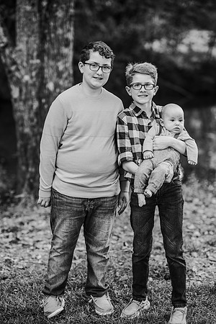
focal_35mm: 85
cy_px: 162
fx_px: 765
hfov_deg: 16.1
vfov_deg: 23.9
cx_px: 108
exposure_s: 1/200
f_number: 2.2
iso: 125
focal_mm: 85
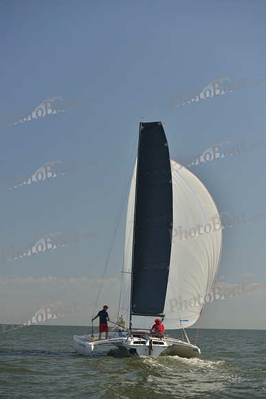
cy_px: 200
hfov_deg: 19.5
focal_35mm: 70
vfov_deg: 28.8
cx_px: 133
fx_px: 775
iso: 200
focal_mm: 70
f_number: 5
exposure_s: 1/1250
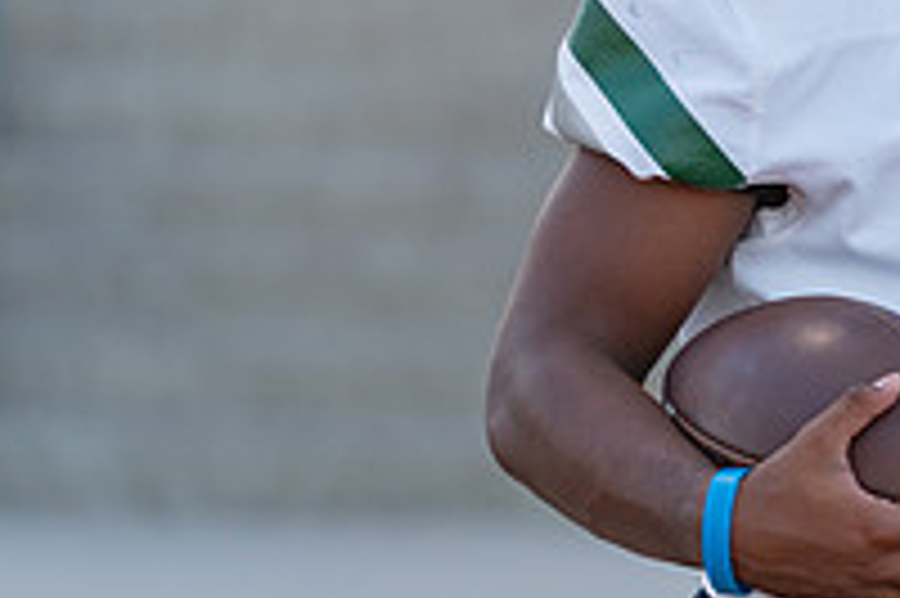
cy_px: 200
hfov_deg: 5.2
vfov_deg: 3.5
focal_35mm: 392
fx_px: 9792
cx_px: 1174
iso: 640
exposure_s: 1/400
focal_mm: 135
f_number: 2.8
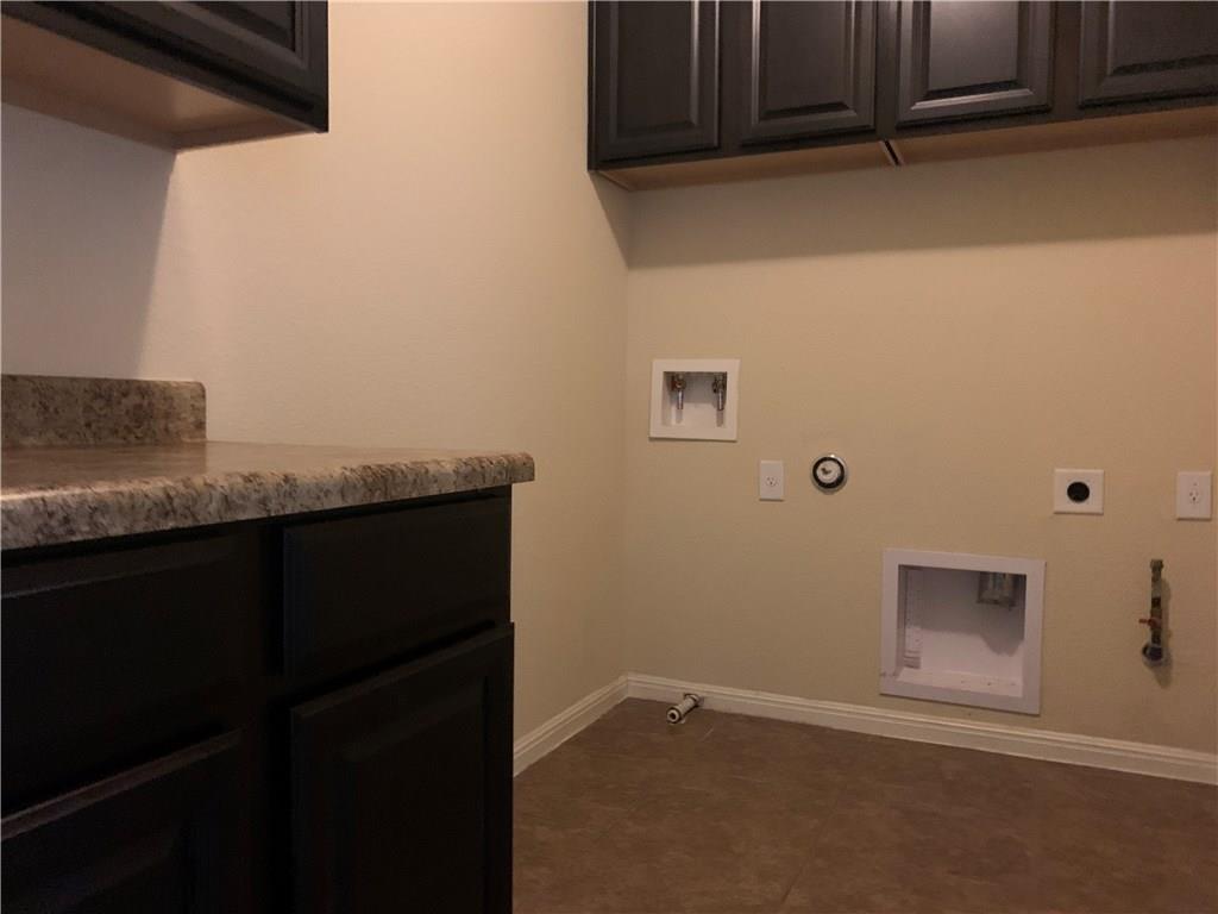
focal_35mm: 26
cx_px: 609
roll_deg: +0.7
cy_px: 457
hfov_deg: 67.3
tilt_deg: -1.2
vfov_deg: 53.1
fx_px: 915
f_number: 1.8
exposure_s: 1/24
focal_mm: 4.25
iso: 640
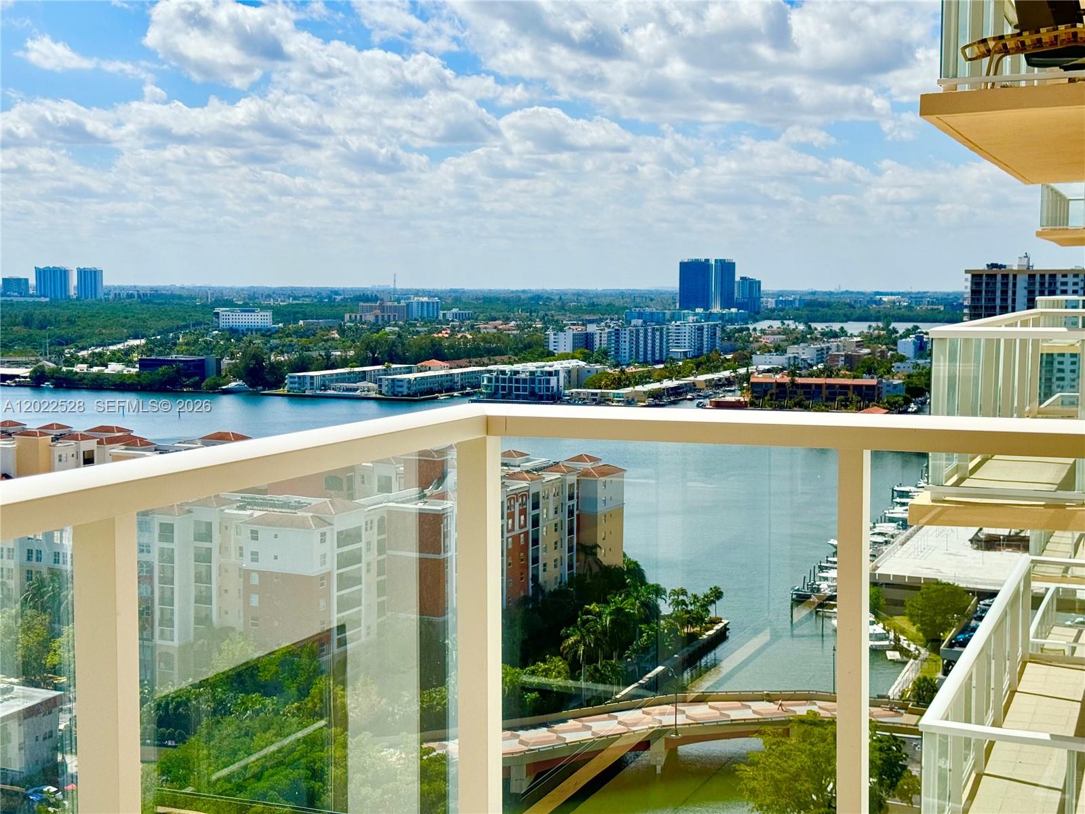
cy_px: 407
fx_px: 1505
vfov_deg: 30.3
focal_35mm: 48
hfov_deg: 39.7
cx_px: 542
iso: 64
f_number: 1.78
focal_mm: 6.86
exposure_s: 1/9009
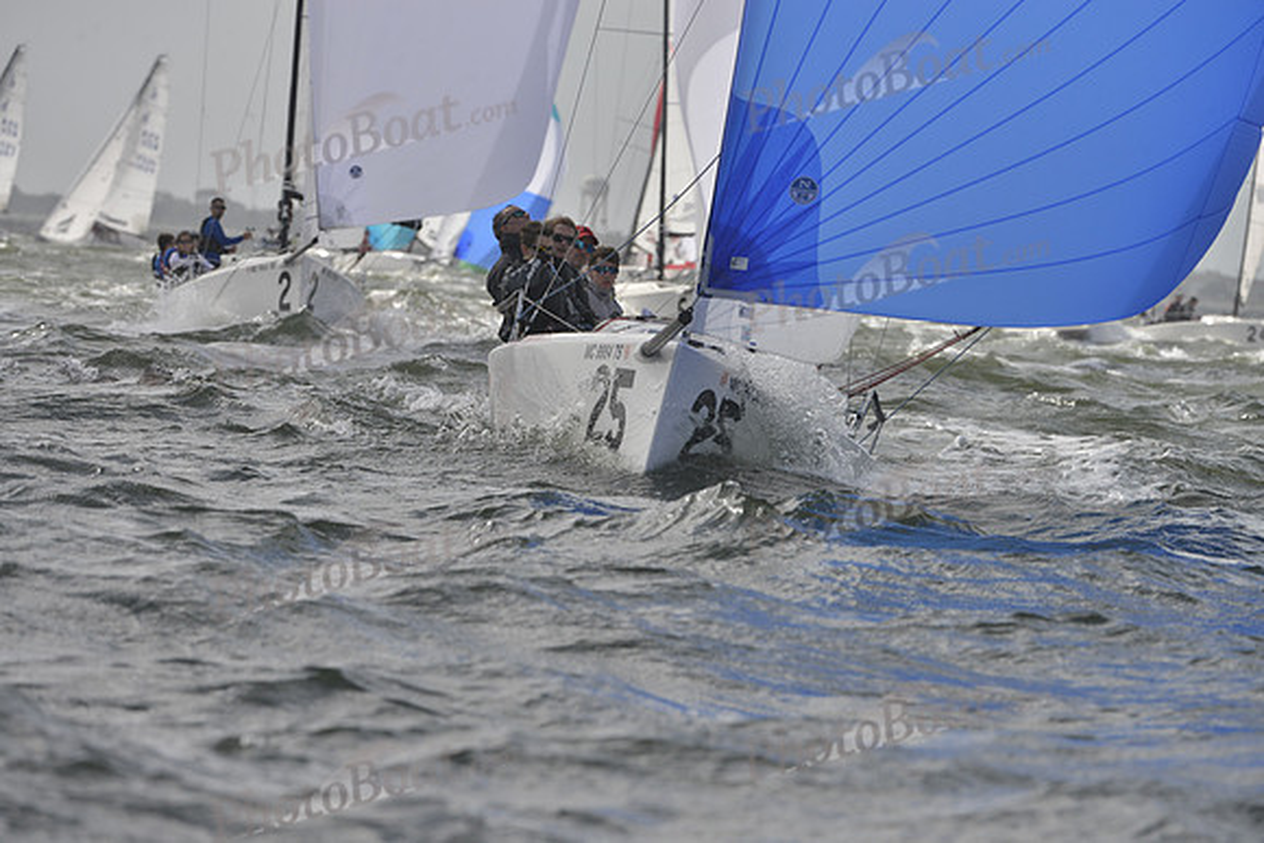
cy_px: 422
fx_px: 11940
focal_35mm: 340
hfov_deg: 6.1
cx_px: 632
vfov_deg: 4.0
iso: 400
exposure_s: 1/1600
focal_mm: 340
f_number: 10
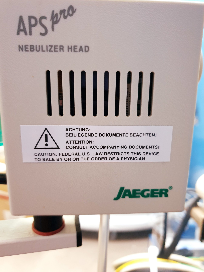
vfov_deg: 67.3
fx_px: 204
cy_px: 136
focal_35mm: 26
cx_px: 102
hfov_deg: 53.1
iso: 320
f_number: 1.5
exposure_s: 1/50
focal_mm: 4.3
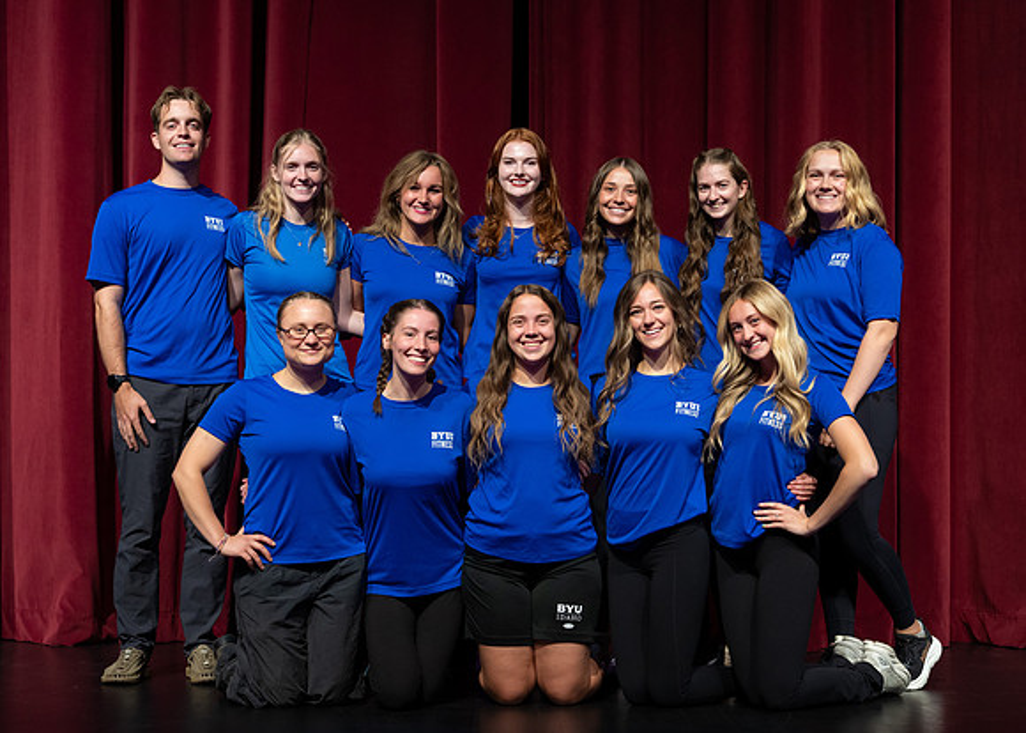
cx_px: 525
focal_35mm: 68
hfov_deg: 28.9
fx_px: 1993
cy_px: 376
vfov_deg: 20.8
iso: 1600
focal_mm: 58
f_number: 6.3
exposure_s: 1/100
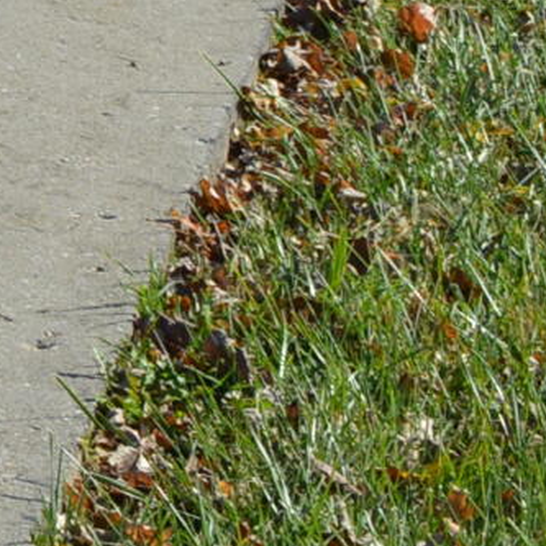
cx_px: -1304
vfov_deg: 7.8
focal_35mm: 207
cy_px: -816
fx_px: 3694
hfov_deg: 7.2
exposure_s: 1/250
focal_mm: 18
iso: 110
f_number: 8
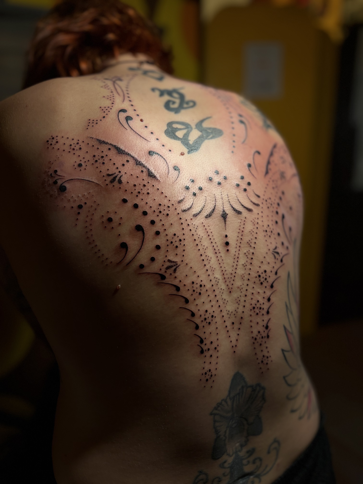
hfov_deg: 53.1
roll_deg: +0.3
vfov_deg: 67.3
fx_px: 364
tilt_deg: -13.6
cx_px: 182
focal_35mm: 26
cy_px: 242
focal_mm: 5.96
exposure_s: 1/49
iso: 125
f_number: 1.6
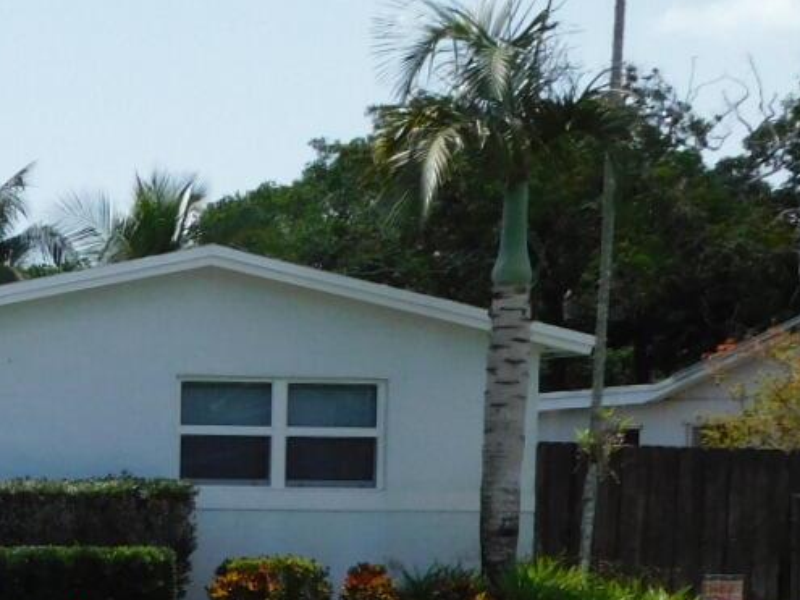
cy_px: 603
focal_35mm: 97
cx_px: -401
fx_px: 2241
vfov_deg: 15.0
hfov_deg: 18.0
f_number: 3.2
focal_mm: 5.3
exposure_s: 1/1250
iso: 125
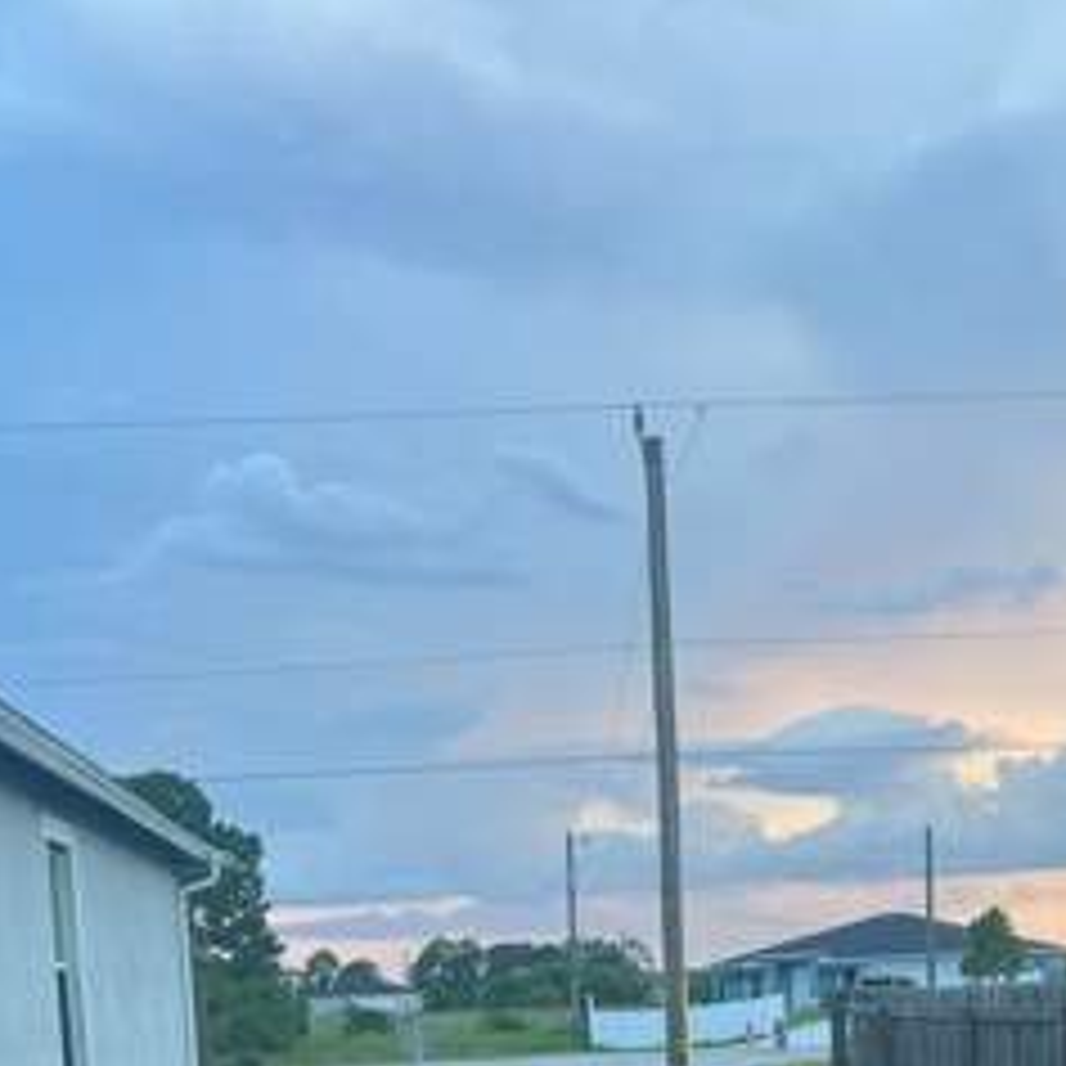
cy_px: 1286
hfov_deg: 27.7
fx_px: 2160
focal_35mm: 62
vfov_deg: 24.9
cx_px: 531
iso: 50
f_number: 1.5
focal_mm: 5.7
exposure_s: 1/121
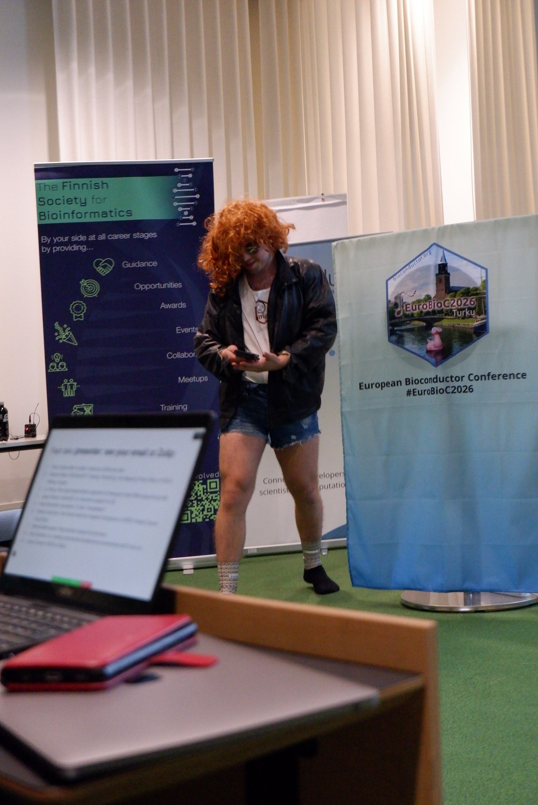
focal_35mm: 53
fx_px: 1186
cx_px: 269
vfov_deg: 37.5
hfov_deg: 25.6
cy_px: 402
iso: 6400
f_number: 5
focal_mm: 35.3
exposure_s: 1/180
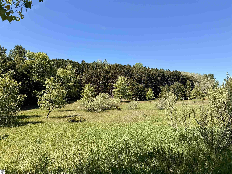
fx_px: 161
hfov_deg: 71.6
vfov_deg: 56.8
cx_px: 116
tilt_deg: +2.1
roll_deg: -1.0
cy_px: 87
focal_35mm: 24
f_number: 1.78
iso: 80
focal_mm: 6.76
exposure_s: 1/3145
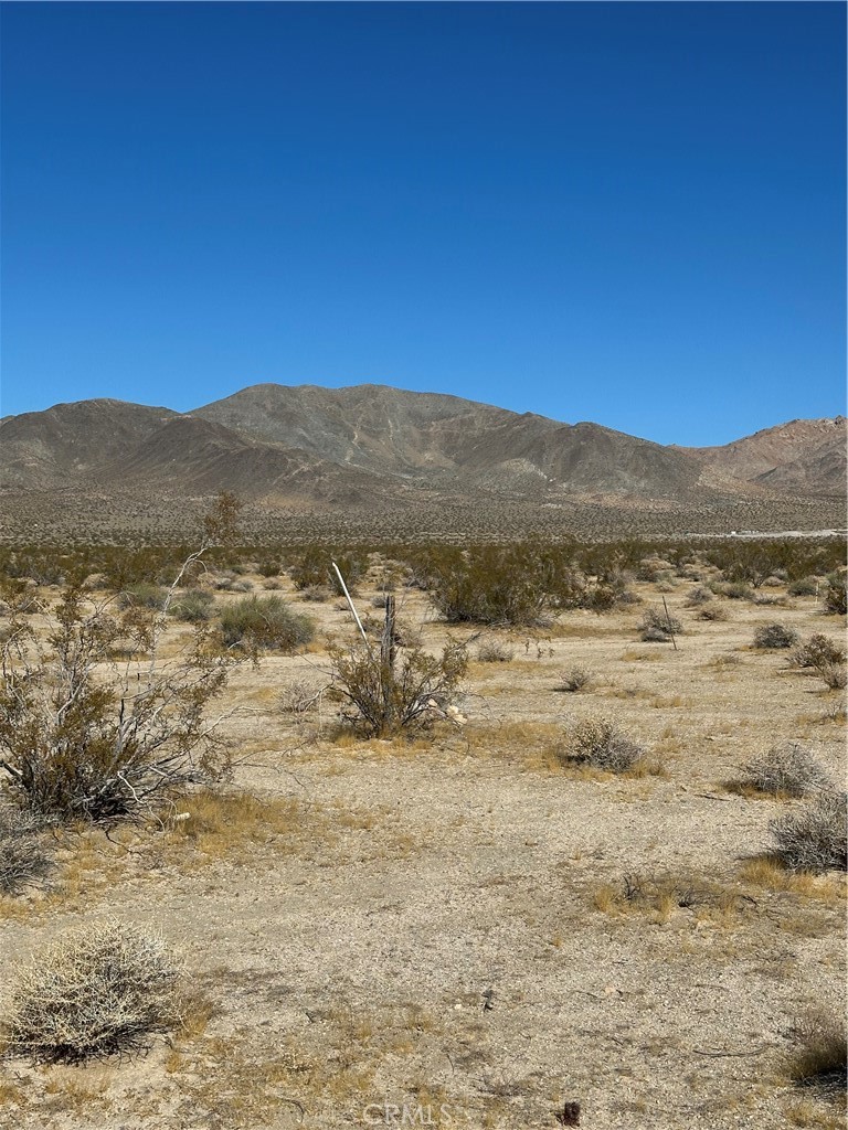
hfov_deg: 30.3
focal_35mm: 48
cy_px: 565
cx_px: 424
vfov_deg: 39.7
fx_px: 1568
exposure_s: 1/8197
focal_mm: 6.86
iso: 64
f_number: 1.78
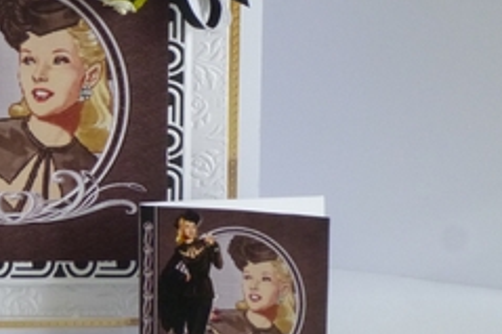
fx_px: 1993
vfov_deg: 9.6
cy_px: 96
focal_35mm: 143
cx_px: 74
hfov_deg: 14.2
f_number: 4.7
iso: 400
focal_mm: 13.2
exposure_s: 1/20
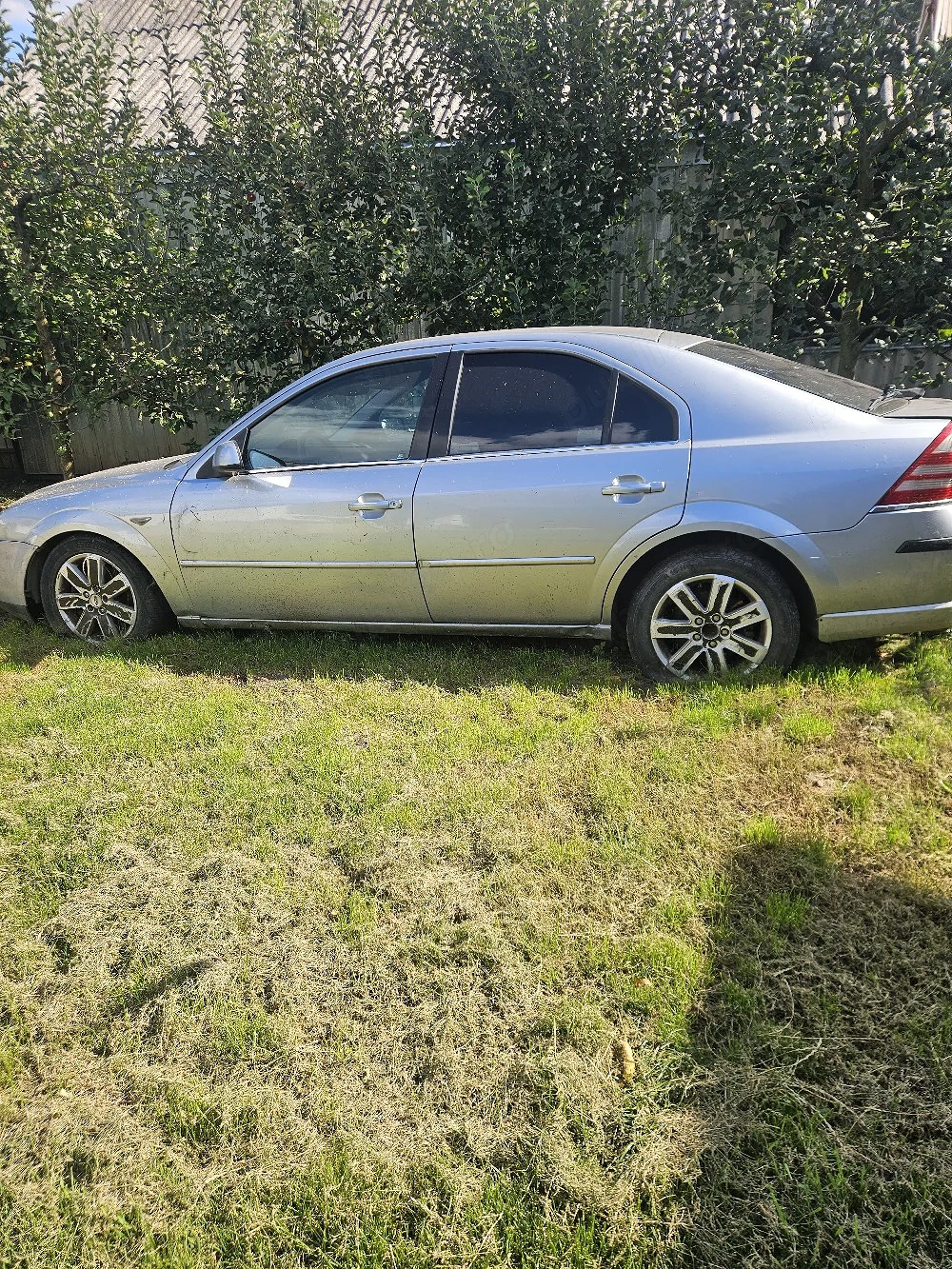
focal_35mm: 23
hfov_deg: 58.9
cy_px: 634
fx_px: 843
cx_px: 476
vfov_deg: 73.9
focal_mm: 5.4
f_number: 1.8
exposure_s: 1/625
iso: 25
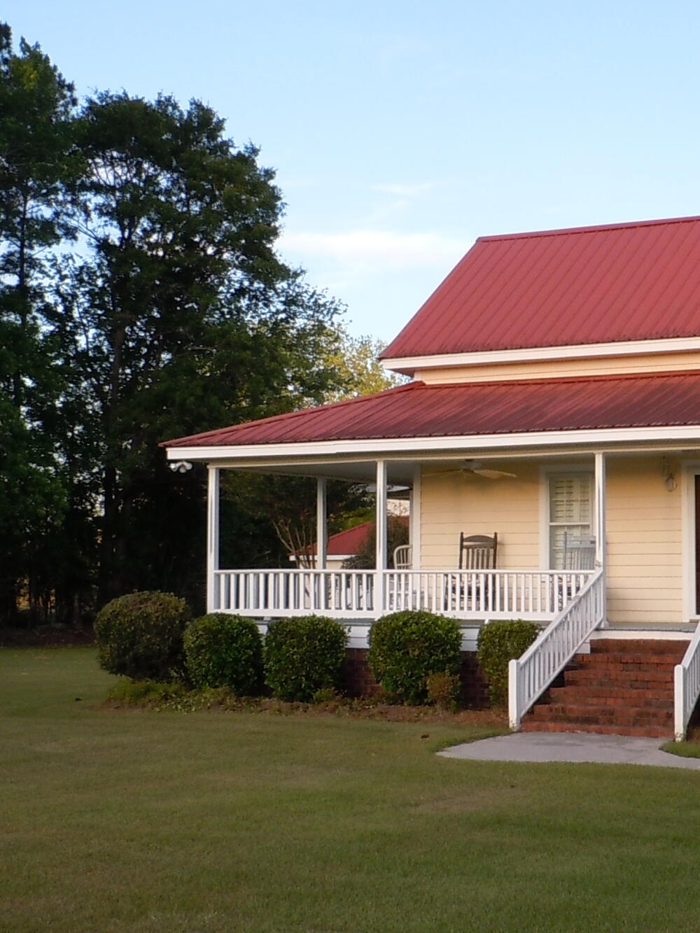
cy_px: 444
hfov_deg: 23.1
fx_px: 1698
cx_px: 490
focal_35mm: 63
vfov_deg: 30.7
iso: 100
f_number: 3.7
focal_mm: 5
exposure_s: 1/125
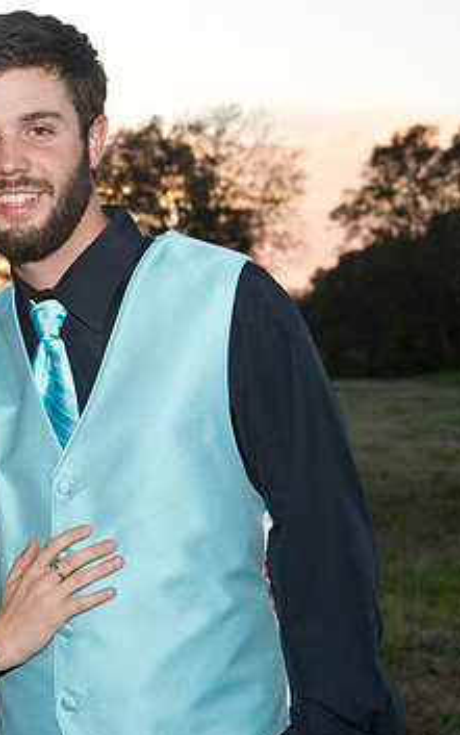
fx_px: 1843
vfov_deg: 22.5
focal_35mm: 92
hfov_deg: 13.7
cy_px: 383
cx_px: -123
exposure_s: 1/160
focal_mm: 55
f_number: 7.1
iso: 640
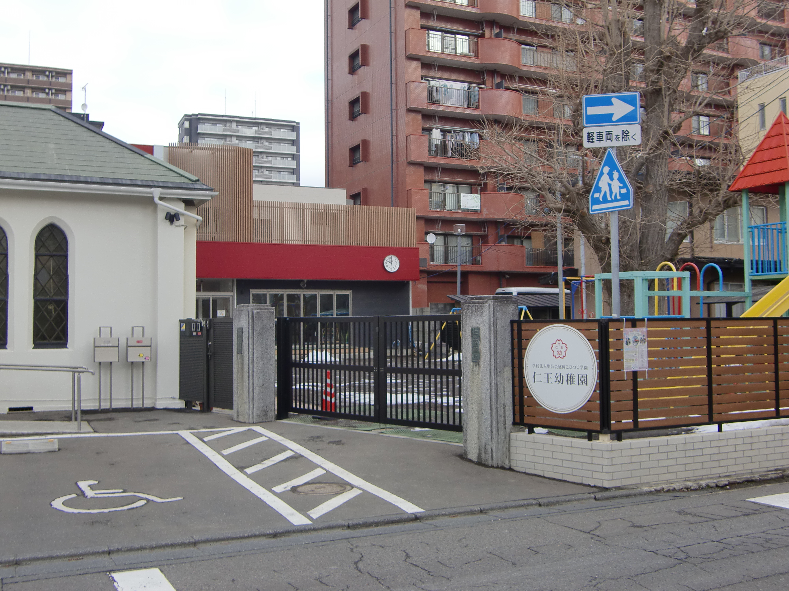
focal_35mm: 39
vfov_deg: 36.8
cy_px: 296
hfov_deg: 47.9
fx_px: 889
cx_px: 394
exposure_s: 1/320
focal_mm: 6.9
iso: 64
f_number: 3
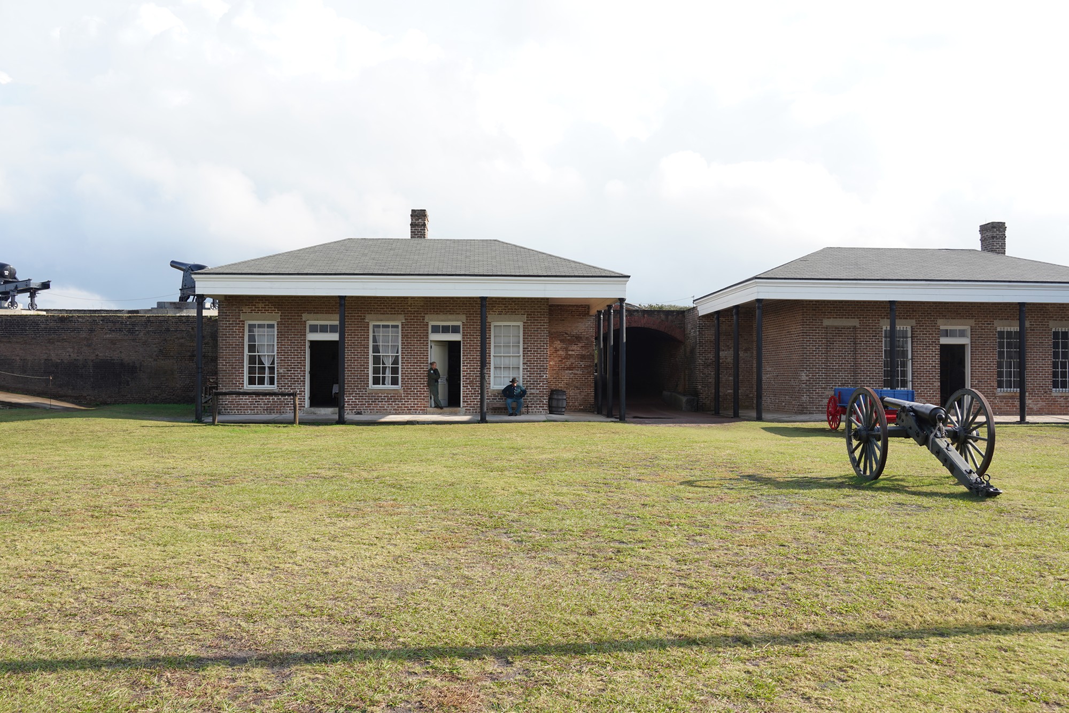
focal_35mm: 28
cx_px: 534
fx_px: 832
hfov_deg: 65.5
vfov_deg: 46.4
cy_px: 356
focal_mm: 28
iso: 100
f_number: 9
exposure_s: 1/100
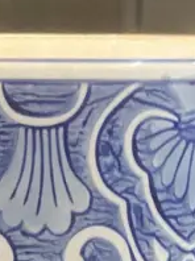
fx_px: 1091
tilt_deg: -22.8
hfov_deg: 10.2
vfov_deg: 12.0
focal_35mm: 145
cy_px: 540
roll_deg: -0.5
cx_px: 29
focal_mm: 3.99
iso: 320
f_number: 1.8
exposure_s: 1/33
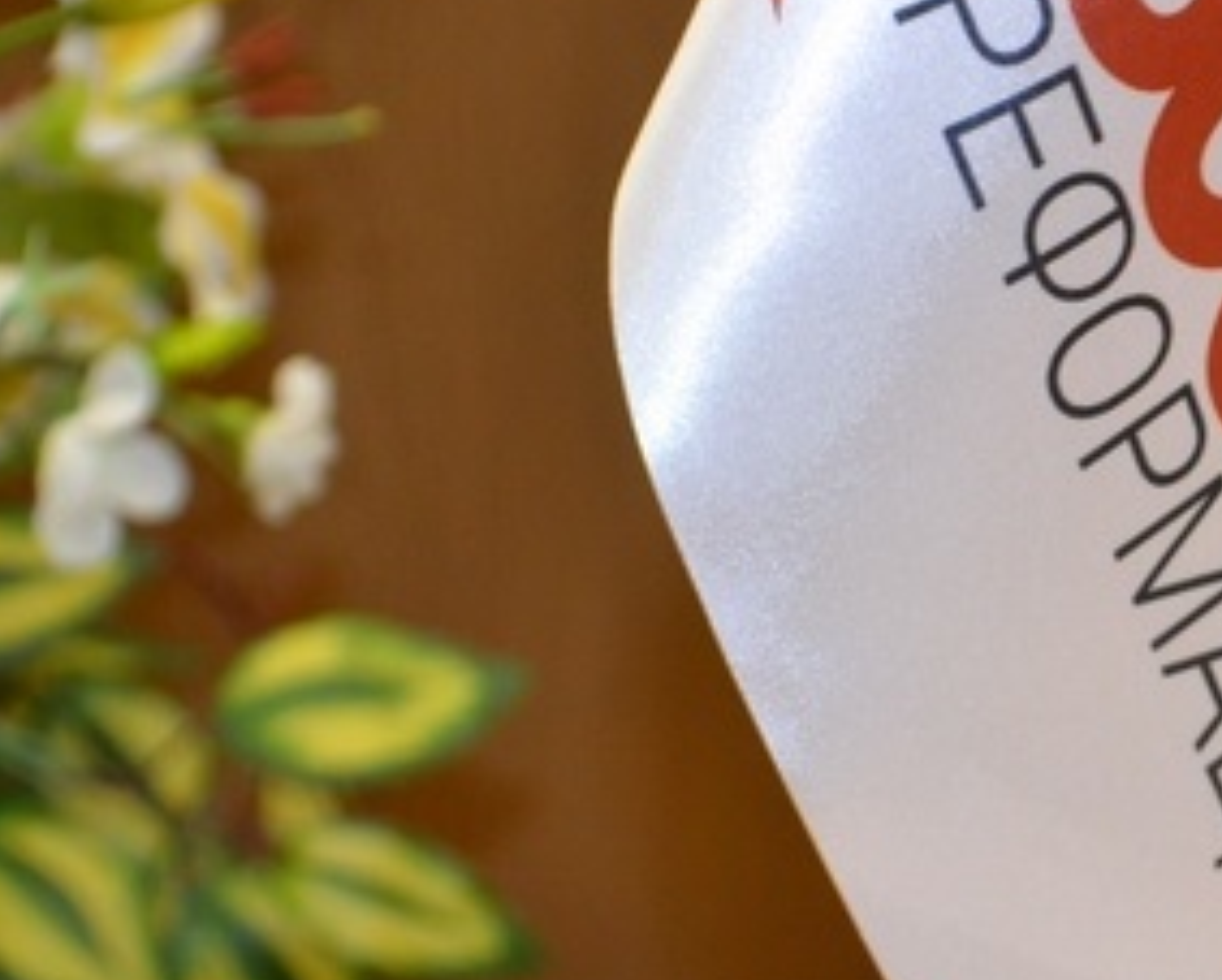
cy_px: 304
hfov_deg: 13.4
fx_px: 5179
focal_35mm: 143
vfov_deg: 10.8
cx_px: 751
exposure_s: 1/60
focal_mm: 45
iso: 1400
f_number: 5.3
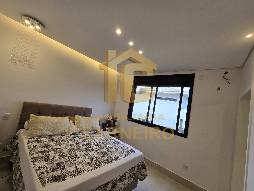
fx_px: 95
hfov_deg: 106.2
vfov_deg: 89.9
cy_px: 96
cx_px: 127
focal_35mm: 13
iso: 64
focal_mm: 2.2
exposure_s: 1/120
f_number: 2.2
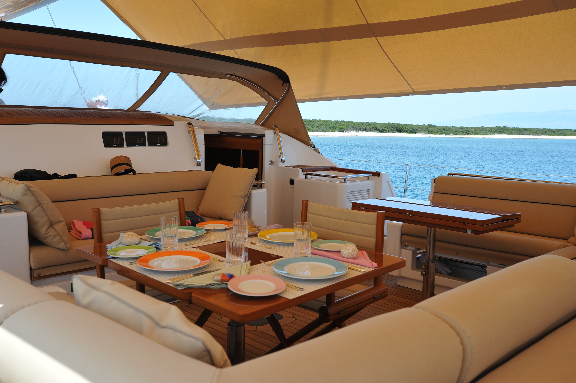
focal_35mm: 35
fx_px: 560
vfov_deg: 37.8
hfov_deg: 54.5
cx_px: 288
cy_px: 192
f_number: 9
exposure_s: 1/320
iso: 400
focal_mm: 35
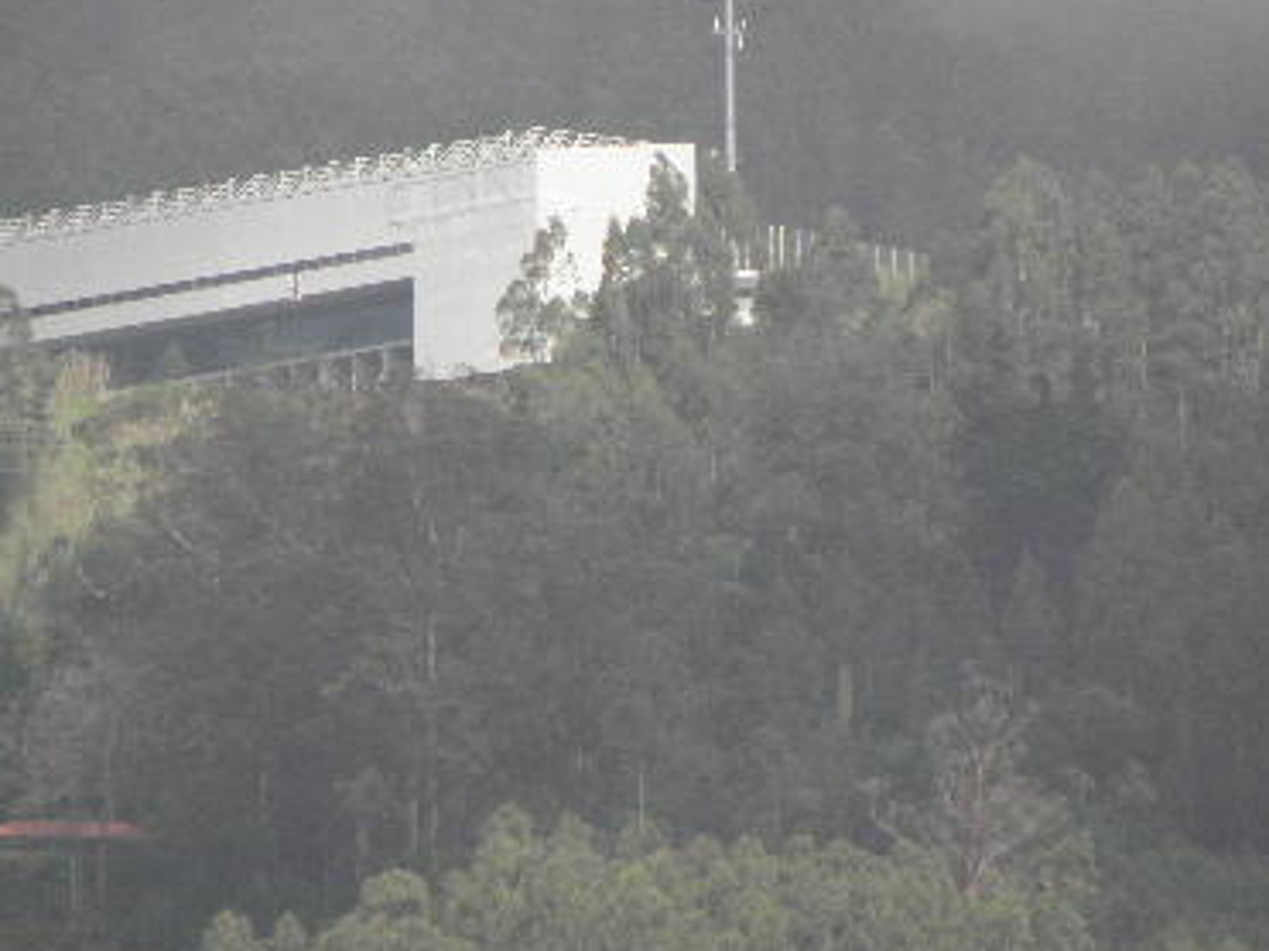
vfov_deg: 1.3
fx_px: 42731
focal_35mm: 1166
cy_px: 281
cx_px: 602
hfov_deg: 1.7
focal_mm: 119.6
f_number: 5
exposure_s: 1/500
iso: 125
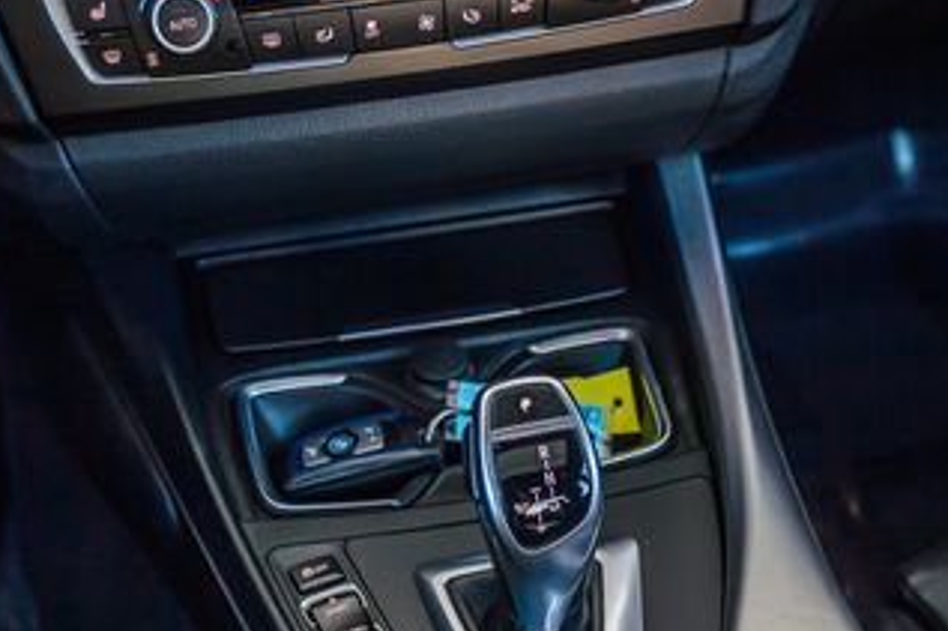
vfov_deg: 18.0
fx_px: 1948
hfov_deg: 27.3
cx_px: 578
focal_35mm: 74
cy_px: 608
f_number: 4
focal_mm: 34
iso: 400
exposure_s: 1/125
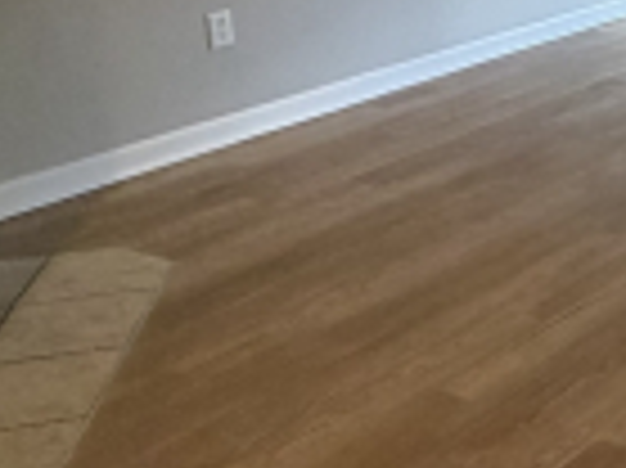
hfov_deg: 21.6
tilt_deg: -9.2
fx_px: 1211
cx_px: 1052
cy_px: -54
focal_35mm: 67
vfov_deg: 20.8
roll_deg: -2.1
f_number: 2.2
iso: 320
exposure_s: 1/59
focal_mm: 2.22
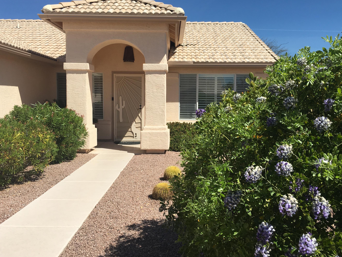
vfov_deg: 42.9
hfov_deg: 55.3
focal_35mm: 33
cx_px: 180
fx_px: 326
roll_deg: -1.2
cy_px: 122
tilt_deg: -7.3
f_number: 2.2
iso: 25
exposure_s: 1/2653
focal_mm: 4.15
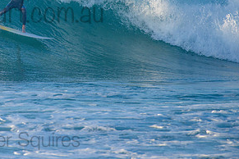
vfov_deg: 1.4
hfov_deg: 2.1
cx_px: 16
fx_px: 6625
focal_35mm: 998
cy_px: 4
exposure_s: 1/2000
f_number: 5.6
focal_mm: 500
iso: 400
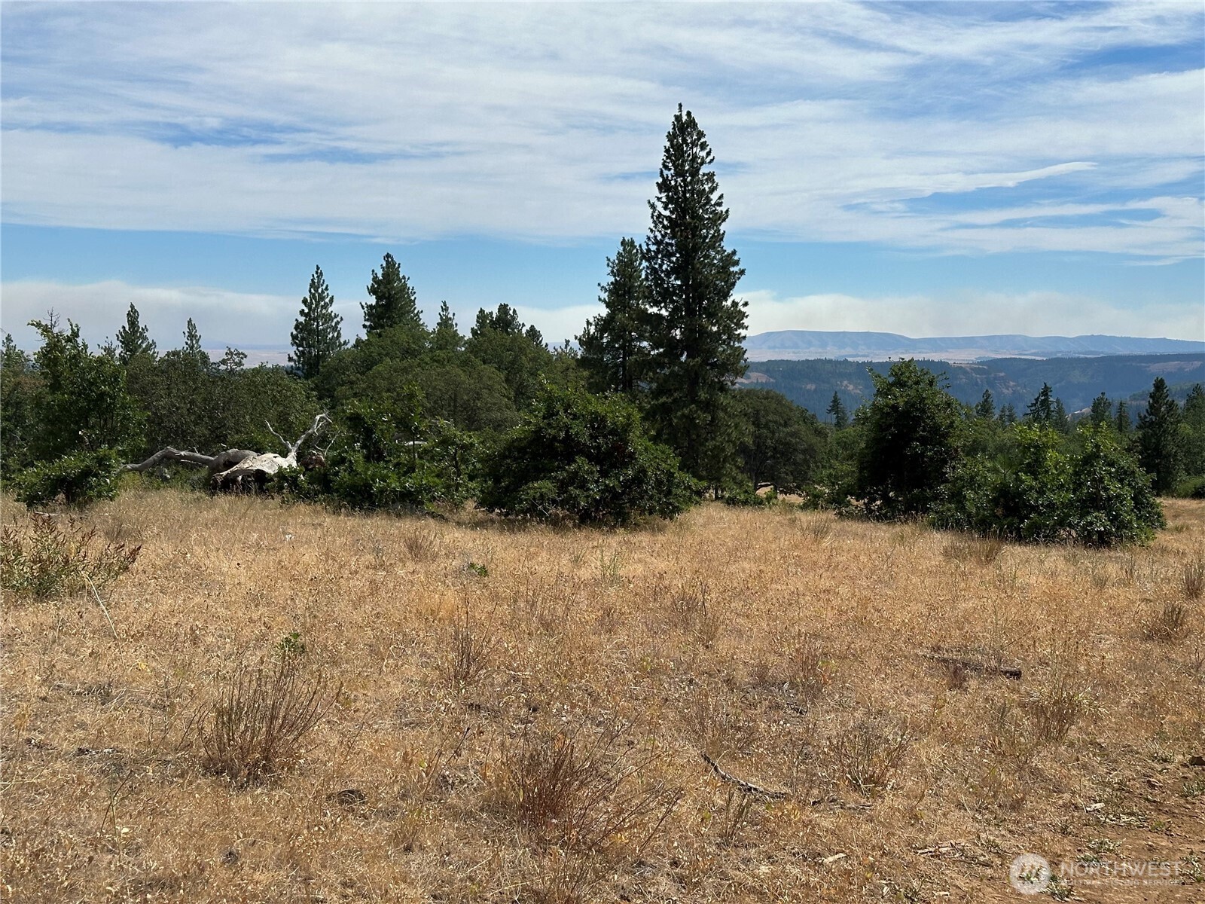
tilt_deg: -3.8
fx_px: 1671
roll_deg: +0.1
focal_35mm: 48
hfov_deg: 39.7
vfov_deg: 30.3
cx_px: 602
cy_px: 452
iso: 64
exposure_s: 1/5882
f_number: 1.78
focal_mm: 6.86
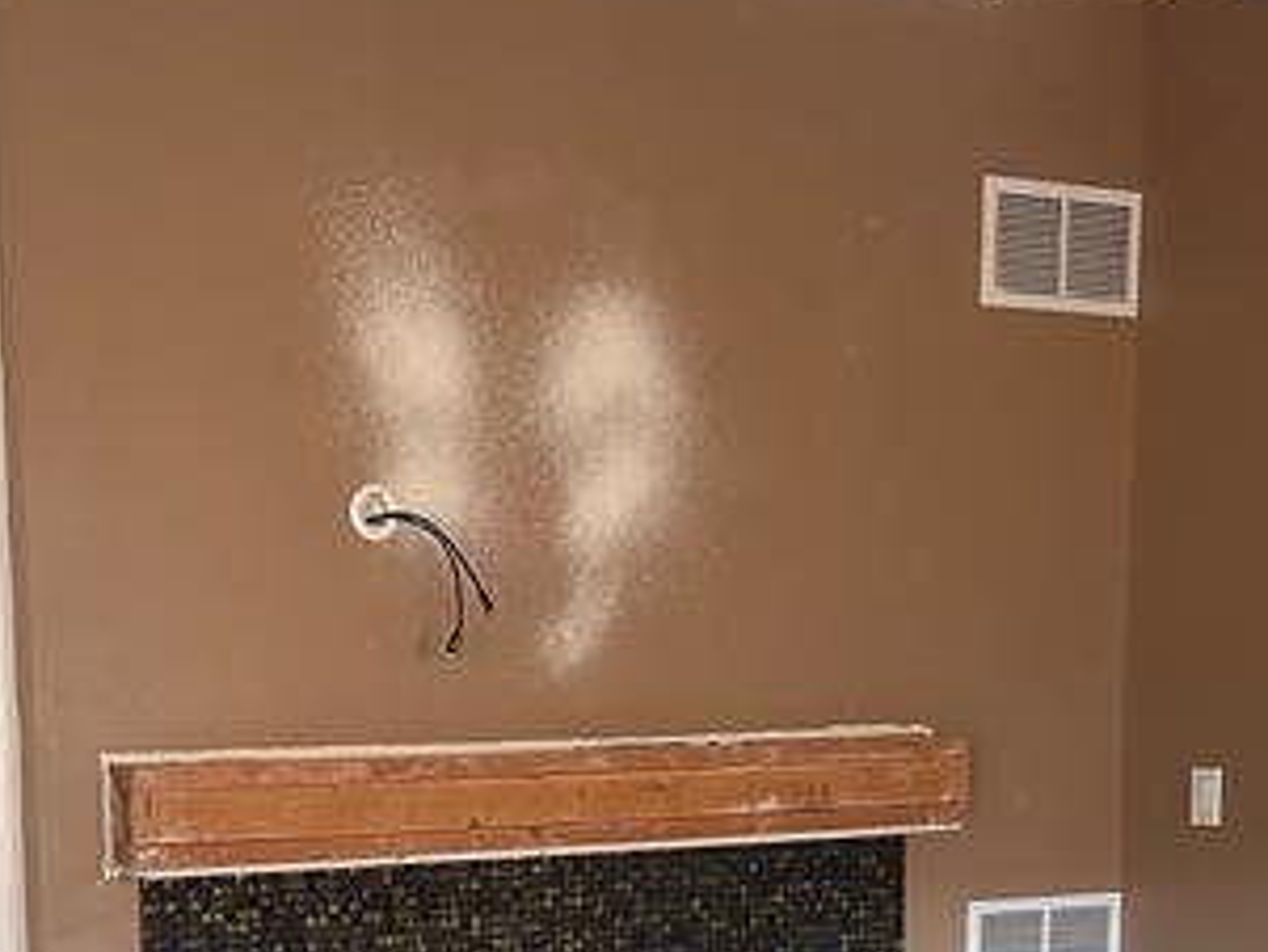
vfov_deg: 27.0
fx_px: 1869
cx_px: 366
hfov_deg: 36.8
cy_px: 950
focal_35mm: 51
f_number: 1.78
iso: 1000
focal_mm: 6.86
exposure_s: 1/49
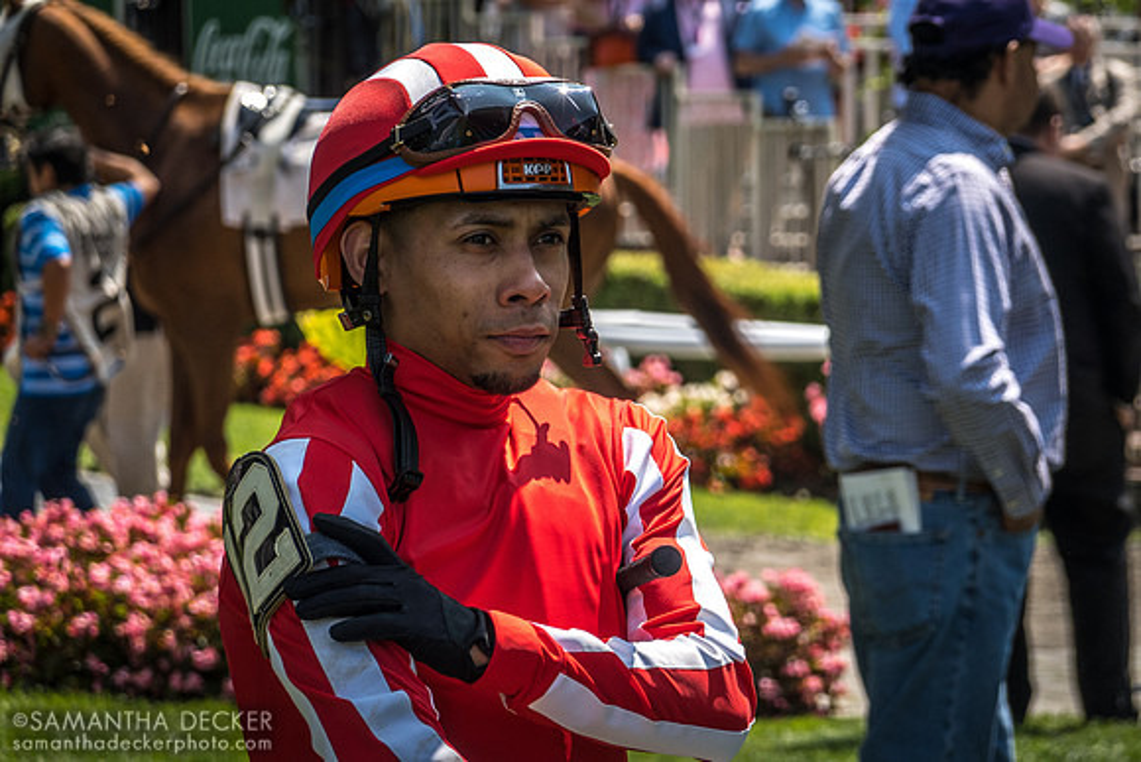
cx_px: 680
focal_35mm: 239
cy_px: 308
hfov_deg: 8.6
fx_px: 7562
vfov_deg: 5.8
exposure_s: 1/400
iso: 100
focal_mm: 72
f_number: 4.5
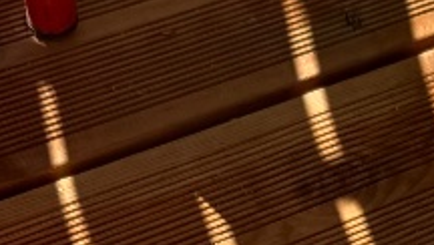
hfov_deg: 14.8
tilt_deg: -64.2
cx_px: 201
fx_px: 1670
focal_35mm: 145
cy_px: 667
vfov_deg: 7.6
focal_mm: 6.76
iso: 80
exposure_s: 1/3425
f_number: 1.78
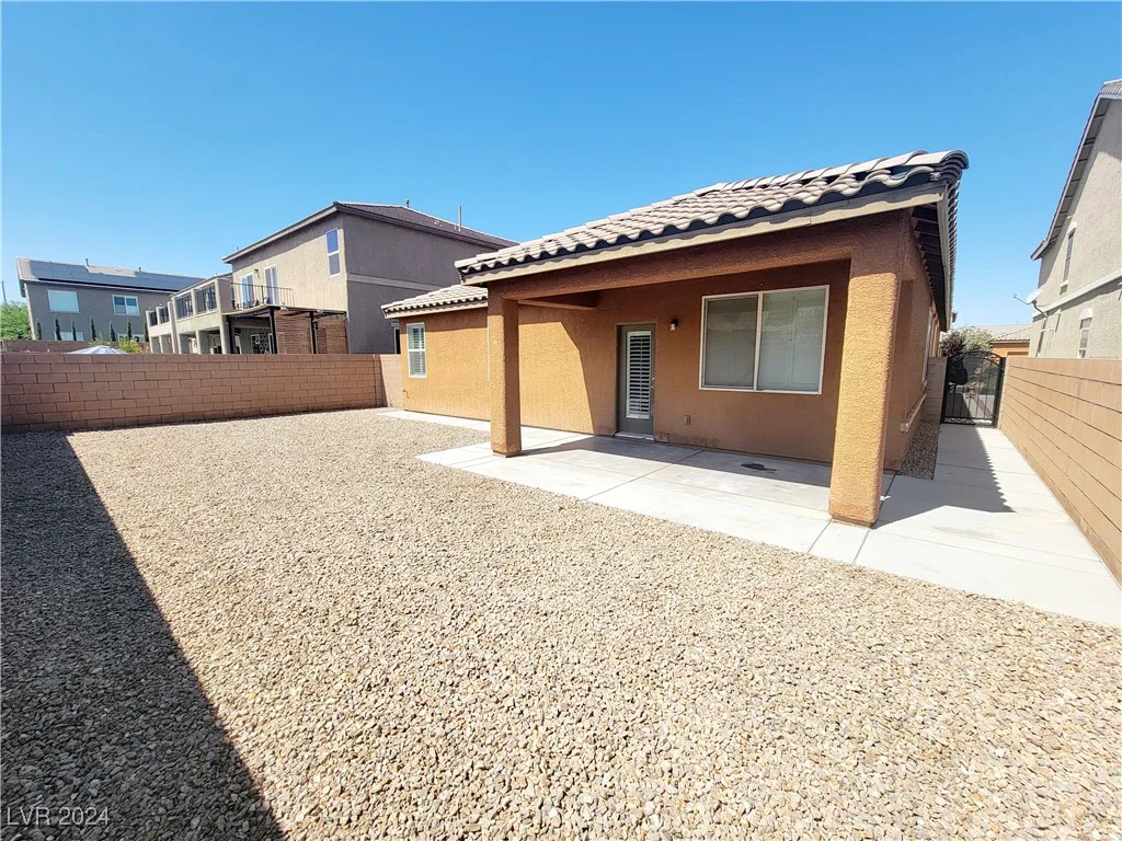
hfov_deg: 106.2
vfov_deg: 89.9
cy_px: 420
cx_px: 561
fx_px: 421
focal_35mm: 13
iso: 50
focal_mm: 2.2
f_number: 2.2
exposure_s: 1/1667
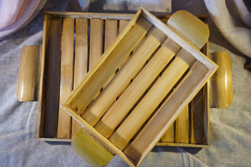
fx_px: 209
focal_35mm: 30
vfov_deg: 43.6
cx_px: 126
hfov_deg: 61.9
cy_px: 84
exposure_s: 1/30
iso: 125
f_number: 3.5
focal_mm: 30
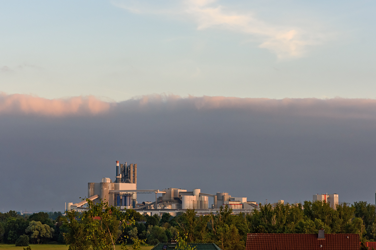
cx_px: 188
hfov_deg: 22.6
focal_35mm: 90
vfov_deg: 15.2
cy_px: 125
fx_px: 940
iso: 400
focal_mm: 60
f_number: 7.1
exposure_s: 1/320
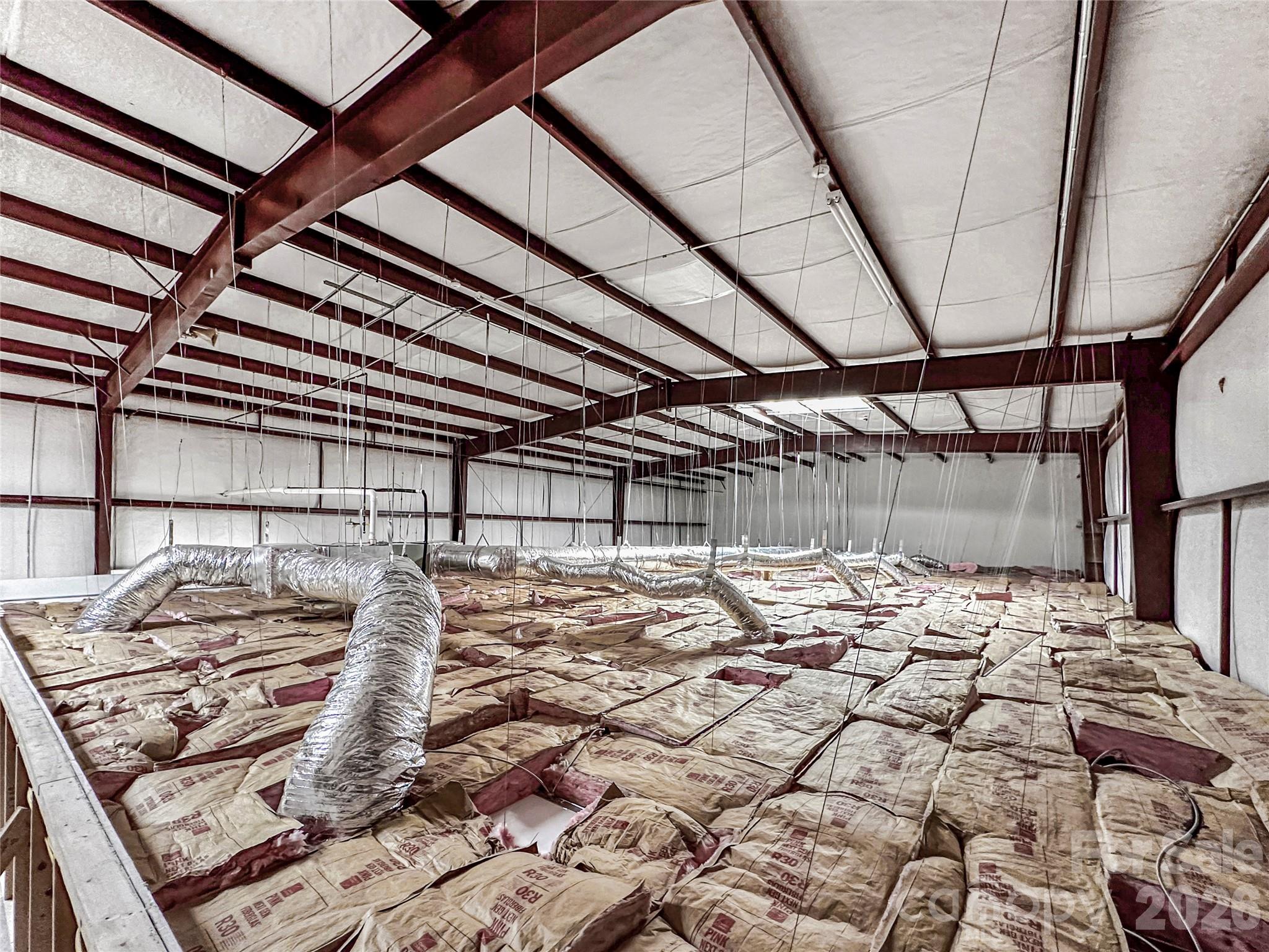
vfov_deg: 85.7
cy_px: 476
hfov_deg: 102.1
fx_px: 513
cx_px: 634
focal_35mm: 14
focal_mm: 2.22
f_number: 2.2
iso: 500
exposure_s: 1/60
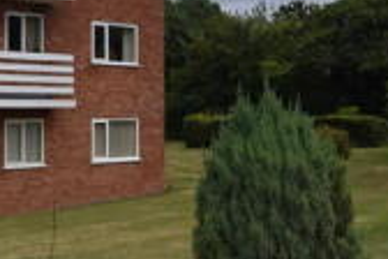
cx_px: 107
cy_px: 61
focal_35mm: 70
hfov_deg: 28.5
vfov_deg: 19.3
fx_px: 754
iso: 100
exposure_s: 1/200
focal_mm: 12
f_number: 8
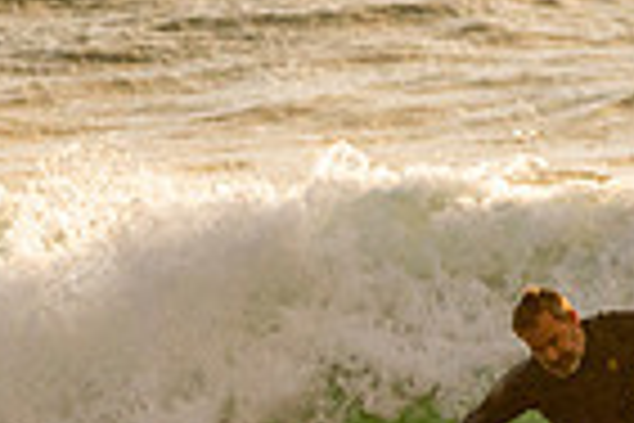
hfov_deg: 0.8
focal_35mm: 2529
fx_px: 44535
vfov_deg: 0.5
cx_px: 508
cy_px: 563
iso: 320
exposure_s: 1/500
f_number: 5.6
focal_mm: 500
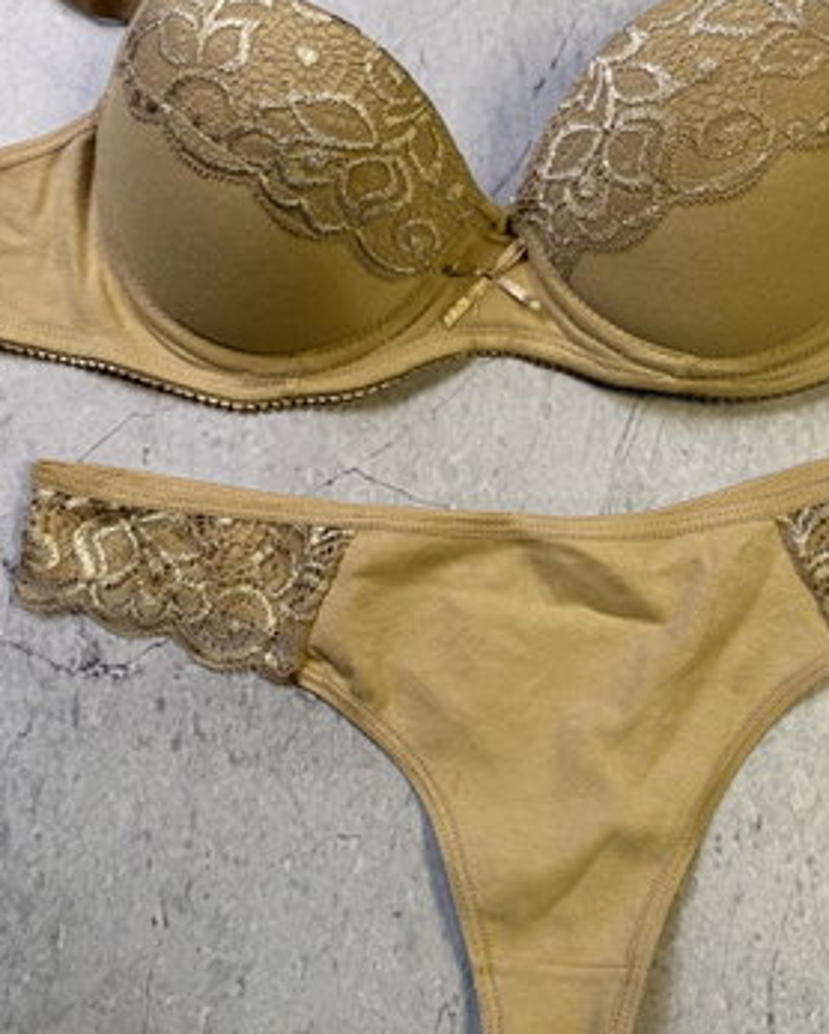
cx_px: 528
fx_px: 1195
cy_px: 451
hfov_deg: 38.0
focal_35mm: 39
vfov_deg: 46.7
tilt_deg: -79.5
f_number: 1.6
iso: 320
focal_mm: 5.96
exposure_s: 1/60
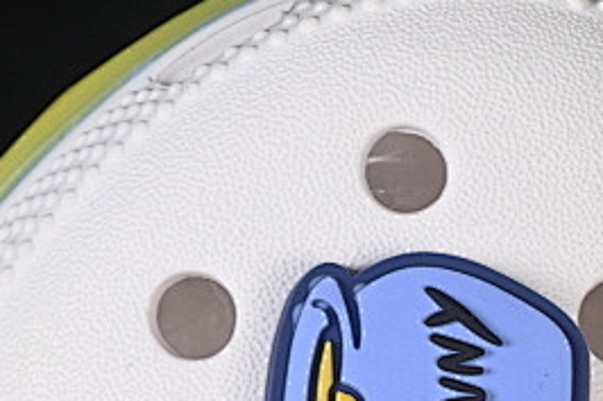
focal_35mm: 305
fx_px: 5105
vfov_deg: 4.5
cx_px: 370
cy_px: 623
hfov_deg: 6.8
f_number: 7.1
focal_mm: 50
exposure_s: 1/80
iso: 160
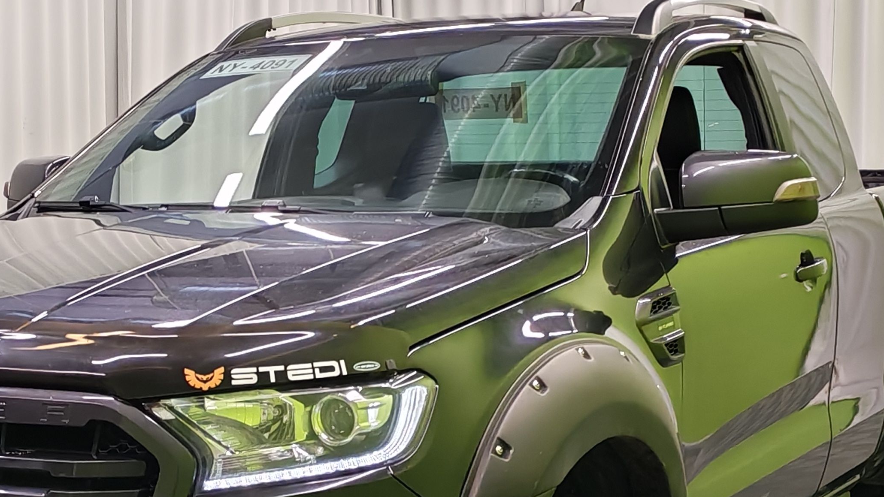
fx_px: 2133
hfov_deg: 23.3
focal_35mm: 91
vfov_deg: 13.2
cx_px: 314
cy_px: 452
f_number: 1.9
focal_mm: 6.12
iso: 500
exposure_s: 1/100
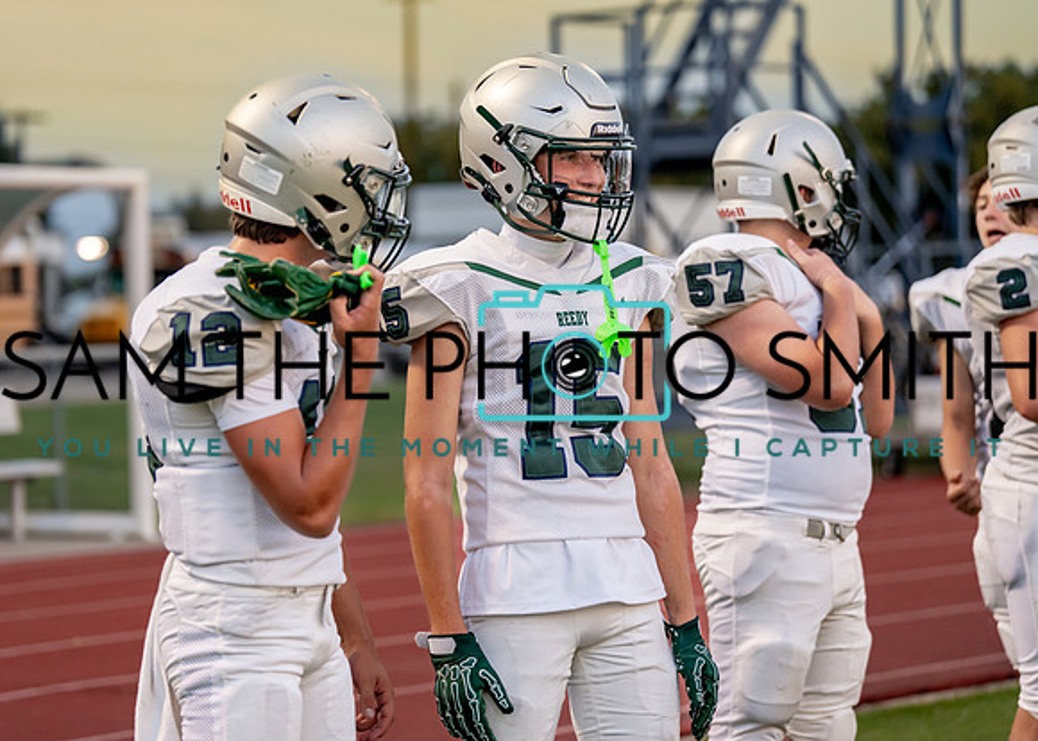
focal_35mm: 117
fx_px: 3447
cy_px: 350
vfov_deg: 12.3
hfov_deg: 17.1
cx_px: 442
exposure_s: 1/500
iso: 1250
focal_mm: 103
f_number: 2.8
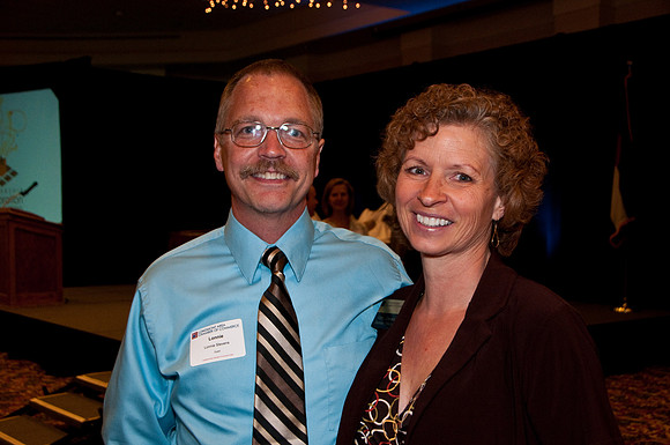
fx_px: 892
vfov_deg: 28.0
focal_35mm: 48
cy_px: 222
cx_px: 335
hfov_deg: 41.2
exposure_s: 1/30
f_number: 6.3
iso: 640
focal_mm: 32
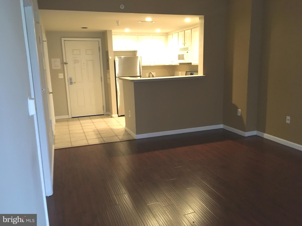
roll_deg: +1.4
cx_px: 151
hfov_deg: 61.7
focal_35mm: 29
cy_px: 113
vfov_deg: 48.2
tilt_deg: -11.7
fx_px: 253
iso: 200
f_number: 2.2
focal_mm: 4.15
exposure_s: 1/20
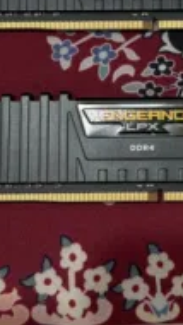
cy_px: 26
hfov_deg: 11.0
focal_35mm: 110
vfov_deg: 19.1
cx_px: 145
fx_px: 948
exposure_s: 1/60
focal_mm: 6.76
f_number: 1.78
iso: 125
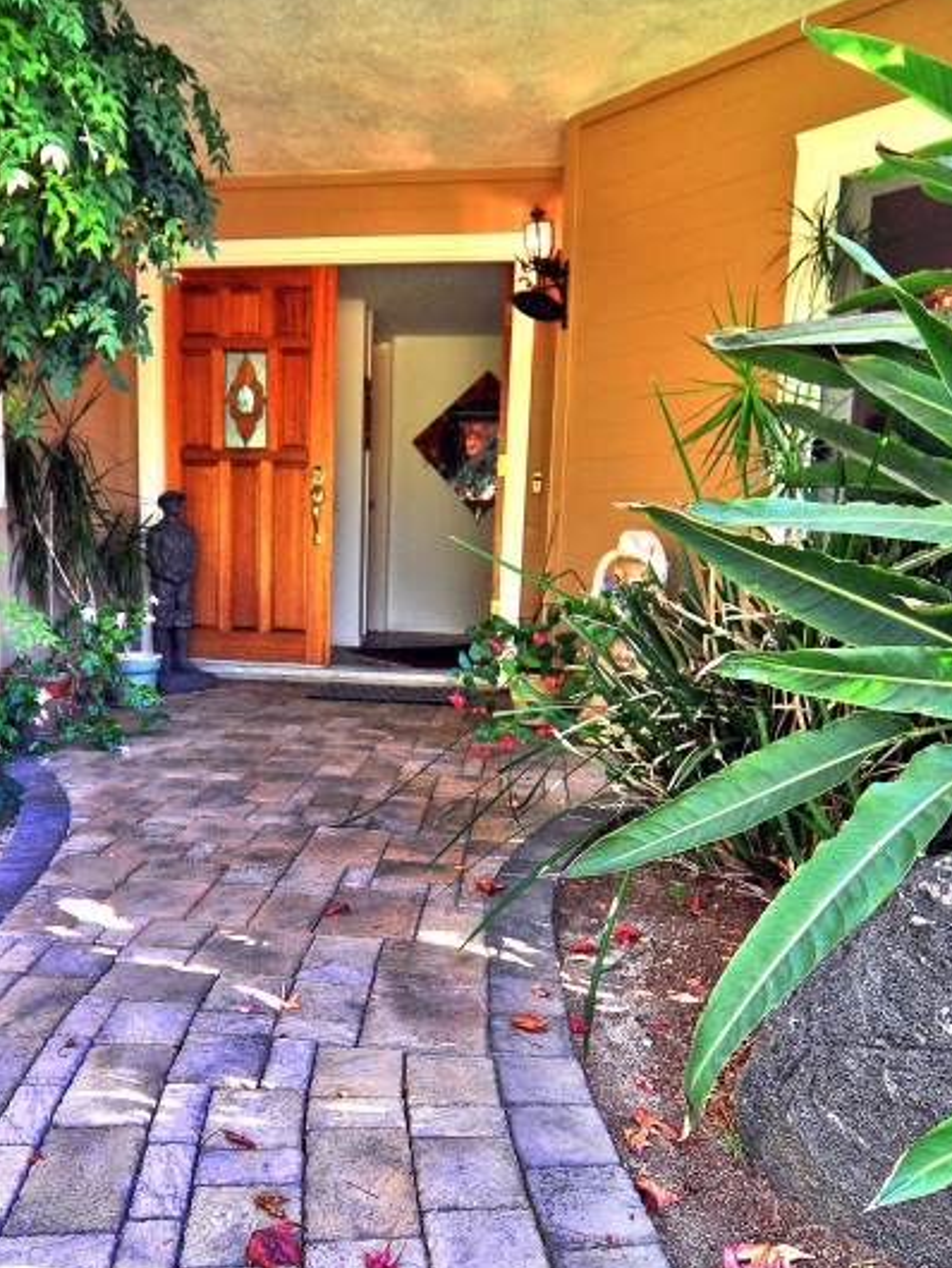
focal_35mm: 25
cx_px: 374
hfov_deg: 54.5
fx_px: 916
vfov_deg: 69.2
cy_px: 705
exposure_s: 1/60
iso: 100
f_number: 4
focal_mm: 12
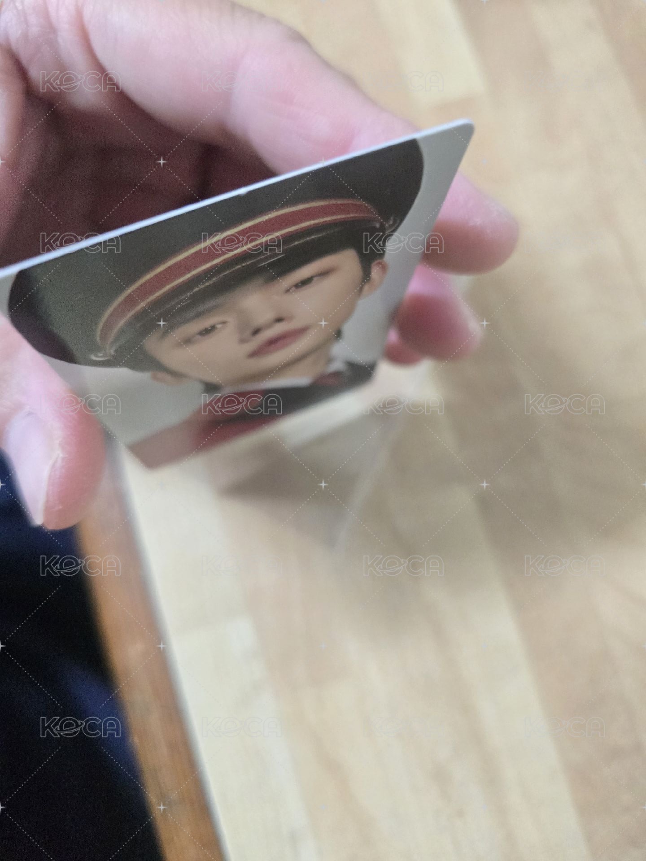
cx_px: 323
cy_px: 430
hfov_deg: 58.9
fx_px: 572
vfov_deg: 73.9
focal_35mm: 23
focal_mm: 6.3
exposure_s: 1/60
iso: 1250
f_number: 1.7
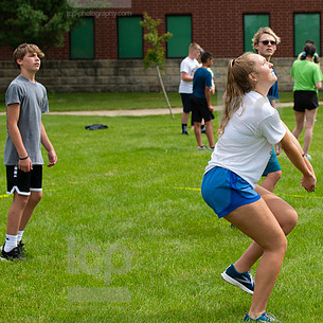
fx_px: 1193
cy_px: 125
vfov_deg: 15.4
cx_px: 250
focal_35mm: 113
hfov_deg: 15.3
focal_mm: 70
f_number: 4.5
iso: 320
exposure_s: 1/2000
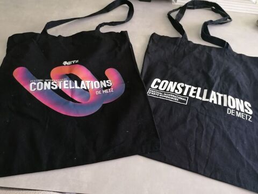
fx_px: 201
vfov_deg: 51.4
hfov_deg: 65.3
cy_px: 97
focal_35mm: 27
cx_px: 129
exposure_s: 1/20
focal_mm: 4.75
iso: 640
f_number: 1.8
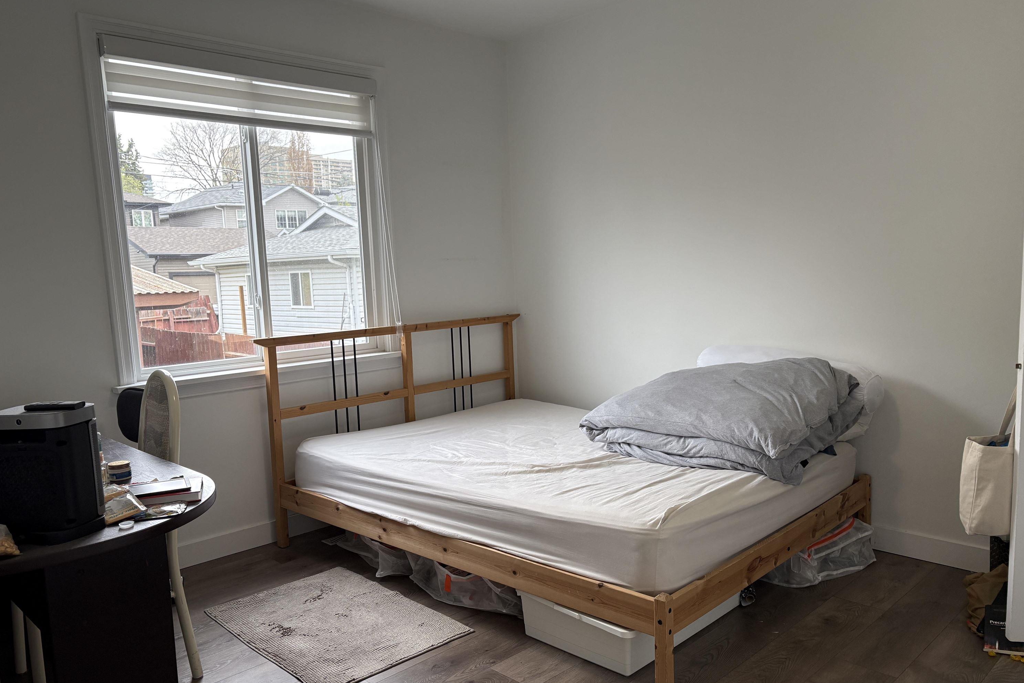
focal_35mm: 28
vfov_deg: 46.3
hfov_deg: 65.5
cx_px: 524
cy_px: 373
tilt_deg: -7.6
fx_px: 796
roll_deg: +2.6
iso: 125
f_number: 1.6
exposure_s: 1/120
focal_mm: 5.96
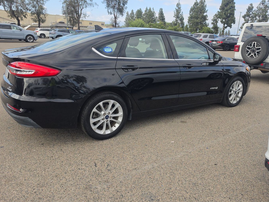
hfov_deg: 65.3
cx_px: 140
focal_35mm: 27
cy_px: 106
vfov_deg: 51.3
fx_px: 210
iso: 63
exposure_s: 1/2678
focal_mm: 6.5
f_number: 1.4
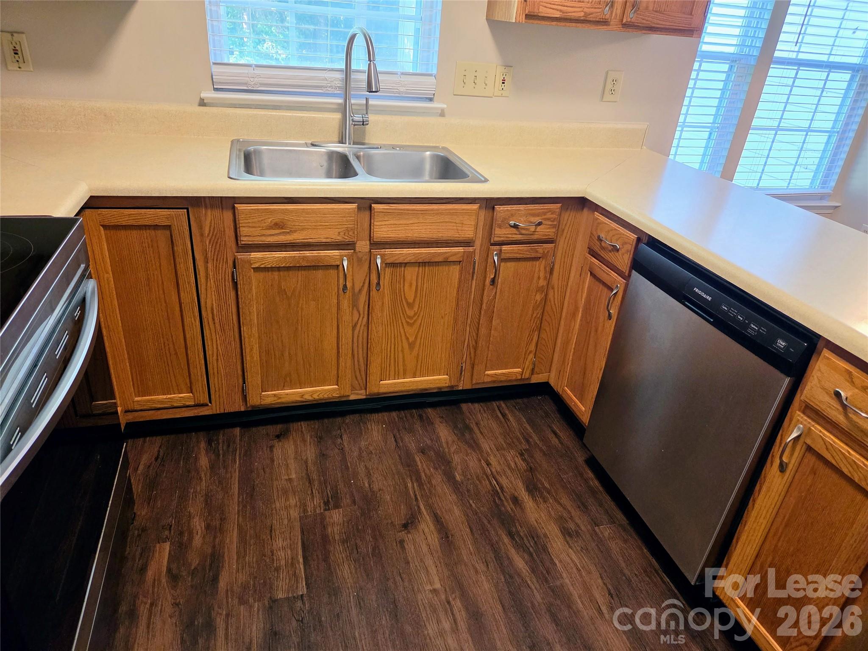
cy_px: 326
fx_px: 577
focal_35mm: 23
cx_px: 434
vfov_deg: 58.9
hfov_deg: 73.9
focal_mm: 5.4
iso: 400
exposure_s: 1/120
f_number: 1.8
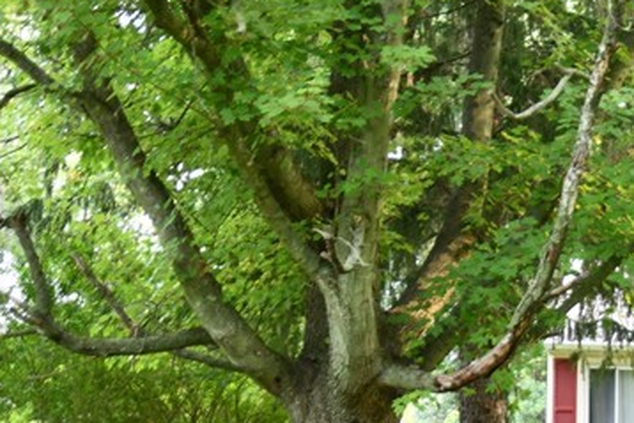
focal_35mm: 103
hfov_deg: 18.4
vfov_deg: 12.8
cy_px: 563
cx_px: 825
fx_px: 1815
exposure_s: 1/80
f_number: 3.5
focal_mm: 23
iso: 250
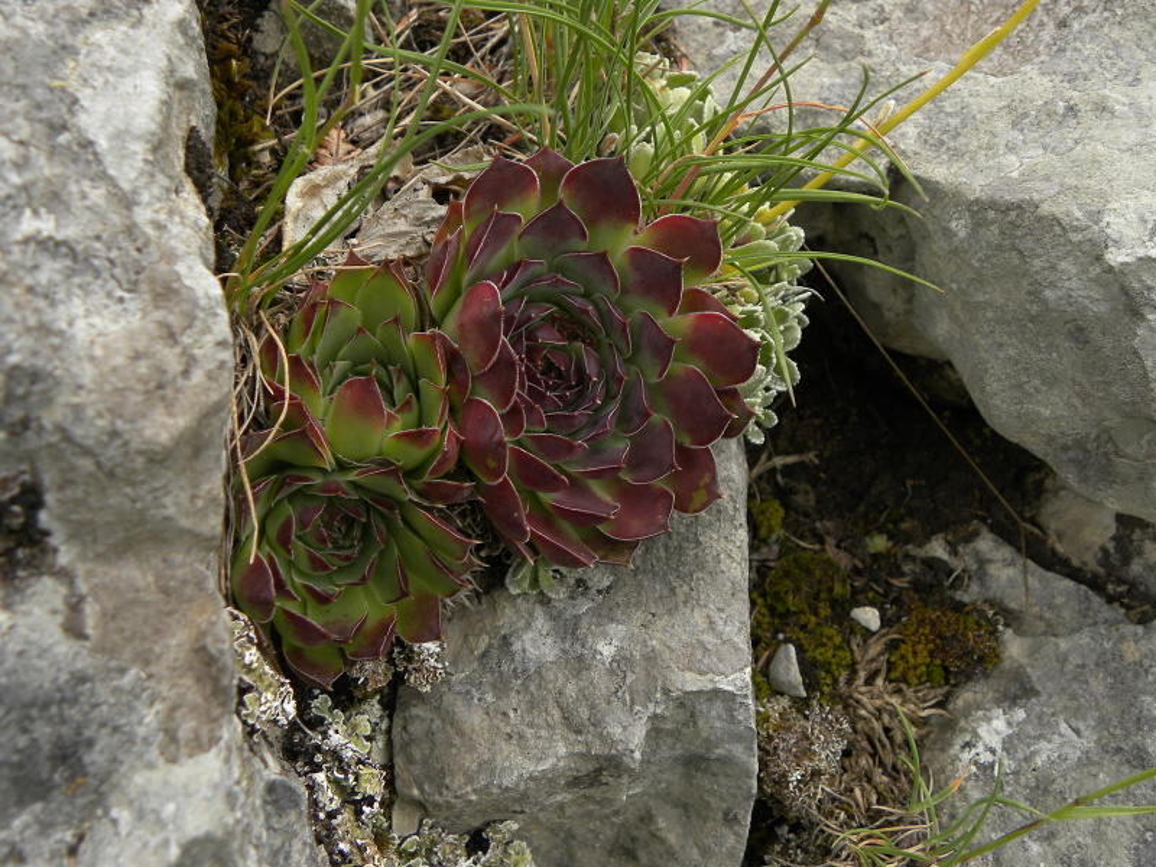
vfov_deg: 38.7
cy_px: 434
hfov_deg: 50.1
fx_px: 1236
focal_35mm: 37
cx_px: 578
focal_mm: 6.6
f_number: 3.2
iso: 100
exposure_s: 1/125
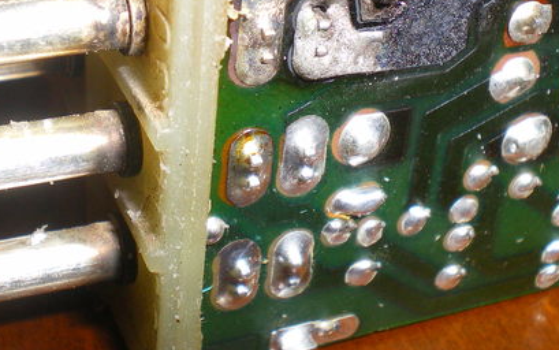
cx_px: 267
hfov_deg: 28.2
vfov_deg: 17.7
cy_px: 67
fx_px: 1113
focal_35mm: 73
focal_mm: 7.4
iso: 200
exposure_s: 1/50
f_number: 4.9
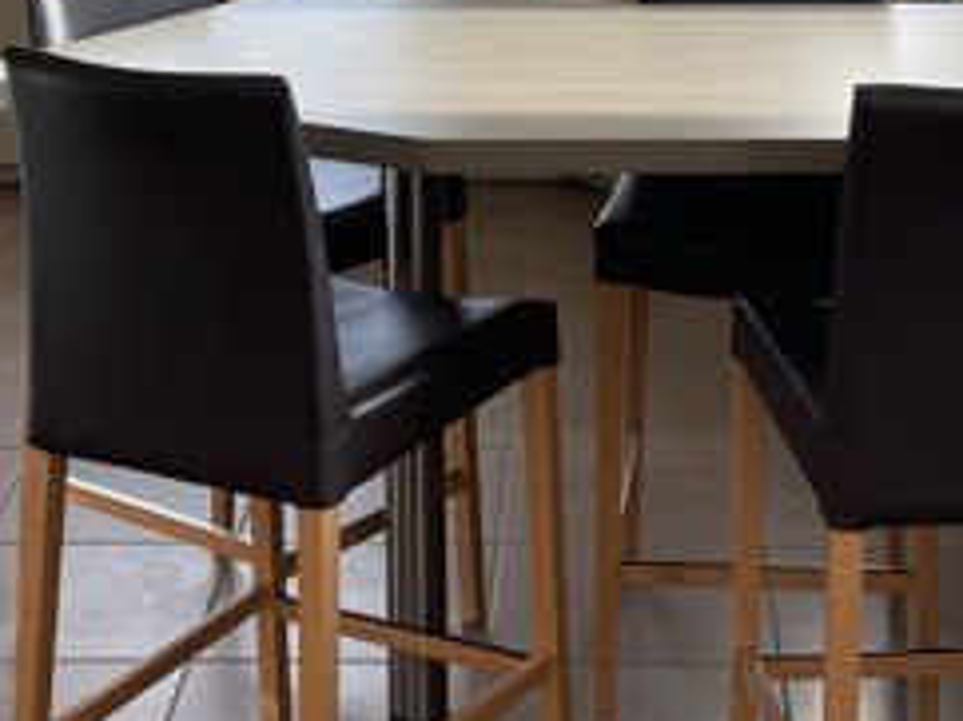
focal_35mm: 86
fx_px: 2390
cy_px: -12
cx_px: 493
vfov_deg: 16.7
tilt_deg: -8.7
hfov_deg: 22.8
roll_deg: +0.3
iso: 50
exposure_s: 1/121
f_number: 1.6
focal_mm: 4.2
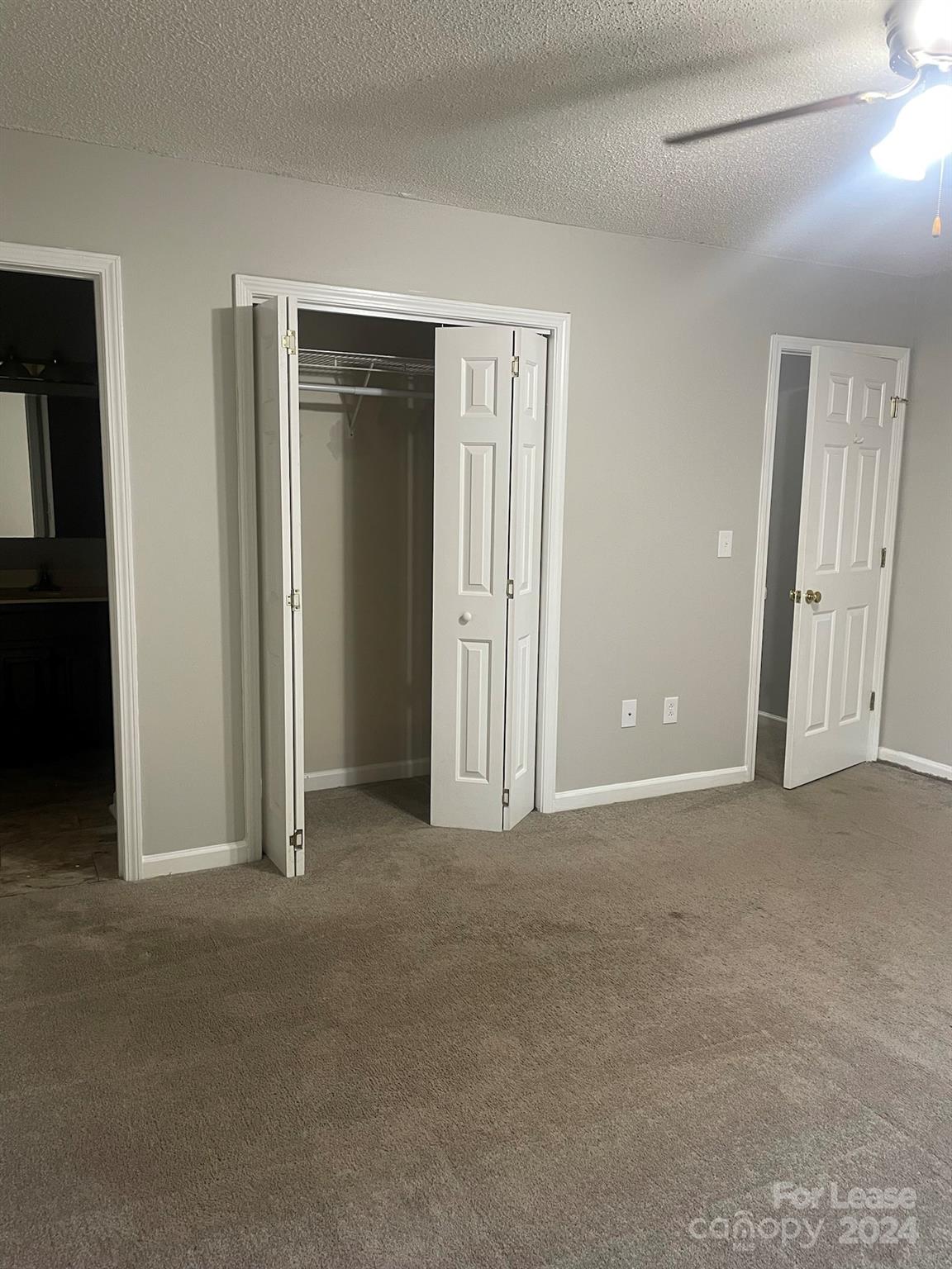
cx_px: 476
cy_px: 634
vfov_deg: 67.3
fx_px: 953
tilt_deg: -8.8
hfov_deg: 53.1
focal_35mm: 26
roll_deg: -1.3
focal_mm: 4.2
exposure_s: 1/60
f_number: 1.6
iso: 200
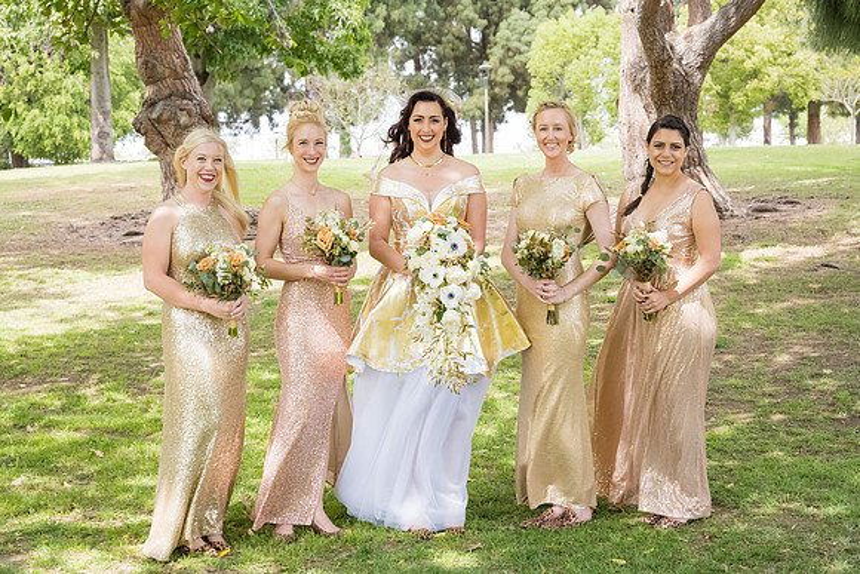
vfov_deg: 23.5
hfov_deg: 34.6
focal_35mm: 58
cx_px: 416
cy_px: 278
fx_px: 1381
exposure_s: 1/640
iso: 1250
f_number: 6.3
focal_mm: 56
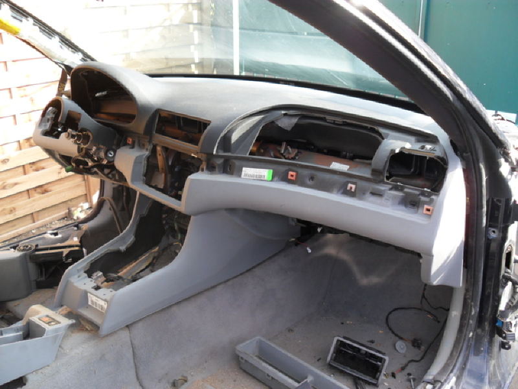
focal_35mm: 35
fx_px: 524
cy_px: 194
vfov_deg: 40.7
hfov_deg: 52.6
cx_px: 259
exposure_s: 1/90
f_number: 3
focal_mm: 6.3
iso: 80
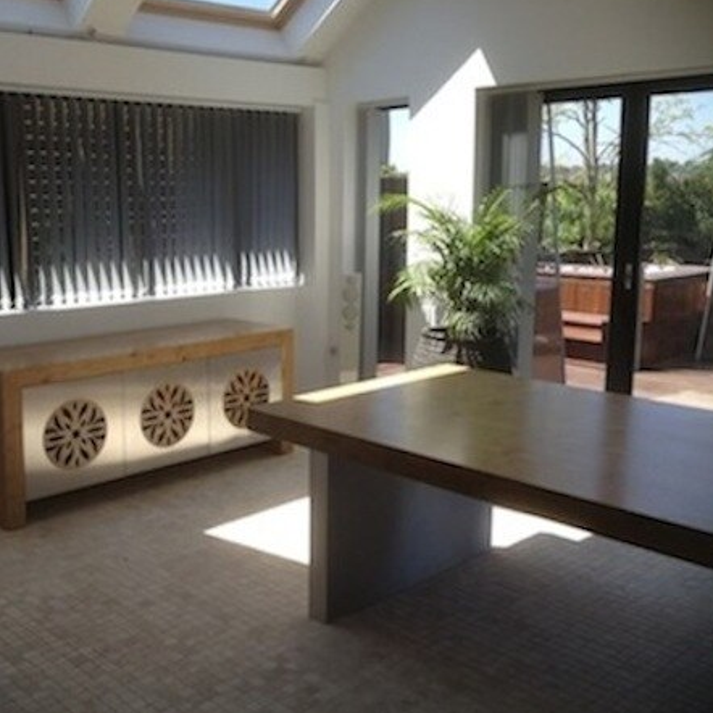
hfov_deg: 39.7
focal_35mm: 42
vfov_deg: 40.0
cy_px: 352
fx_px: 979
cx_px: 265
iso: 64
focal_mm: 4.28
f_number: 2.4
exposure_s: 1/480
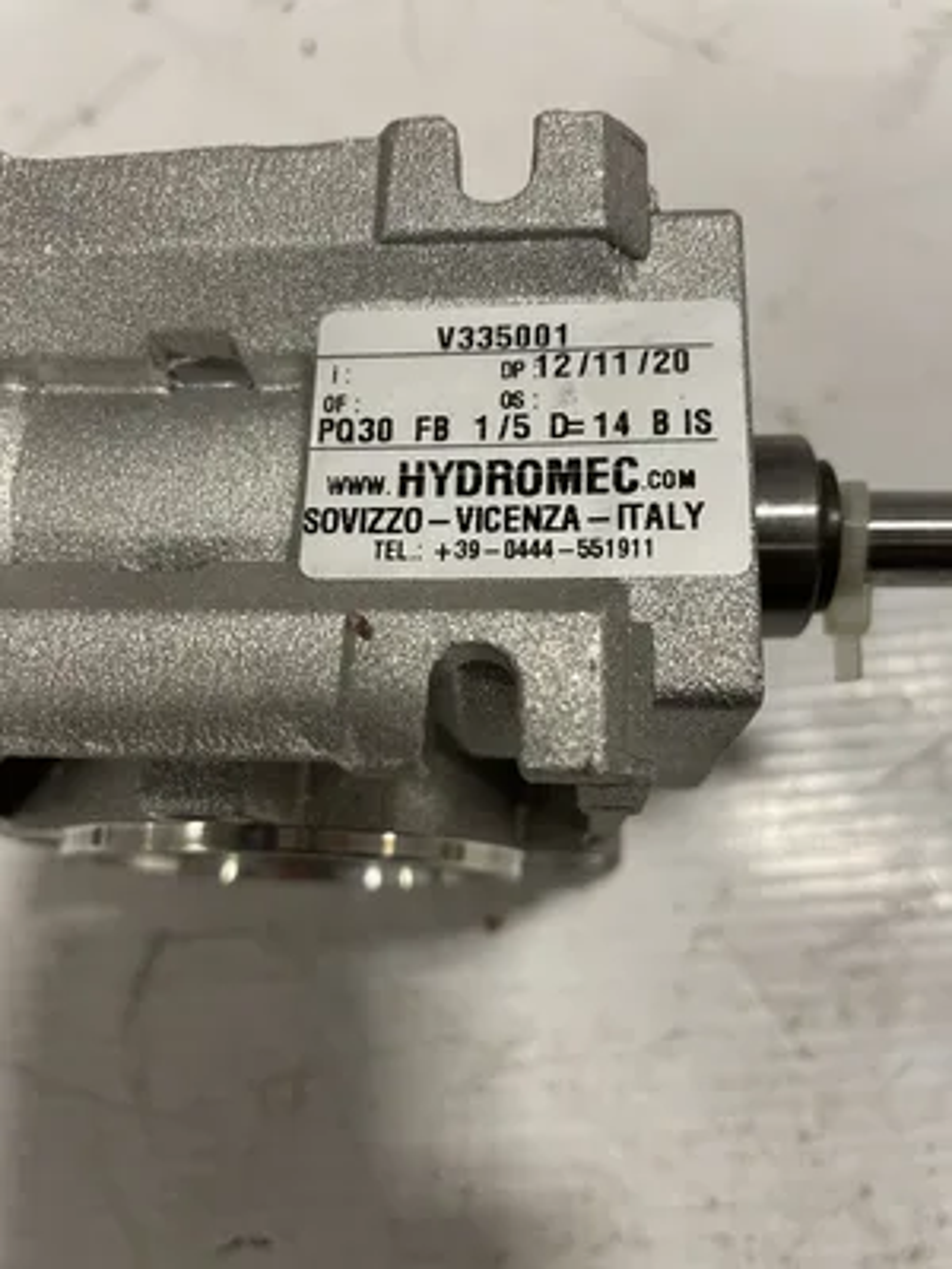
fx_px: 953
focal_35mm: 26
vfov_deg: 67.3
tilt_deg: -72.3
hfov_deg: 53.1
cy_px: 634
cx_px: 476
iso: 125
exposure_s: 1/60
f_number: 1.6
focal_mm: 4.2
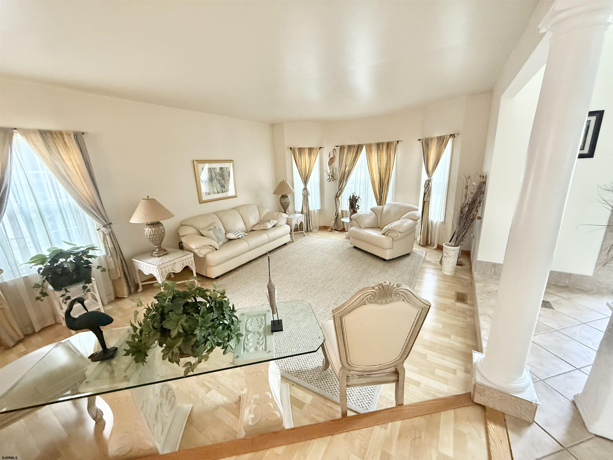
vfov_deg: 85.7
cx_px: 306
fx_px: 248
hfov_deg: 102.1
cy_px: 230
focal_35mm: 14
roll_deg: +2.4
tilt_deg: -14.3
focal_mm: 2.22
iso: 500
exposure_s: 1/120
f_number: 2.2
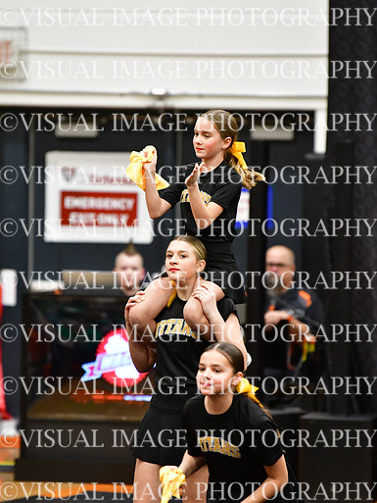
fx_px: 4732
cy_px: 254
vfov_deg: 6.1
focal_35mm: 326
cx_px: 188
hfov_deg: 4.6
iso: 5000
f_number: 3.2
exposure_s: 1/500
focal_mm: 200
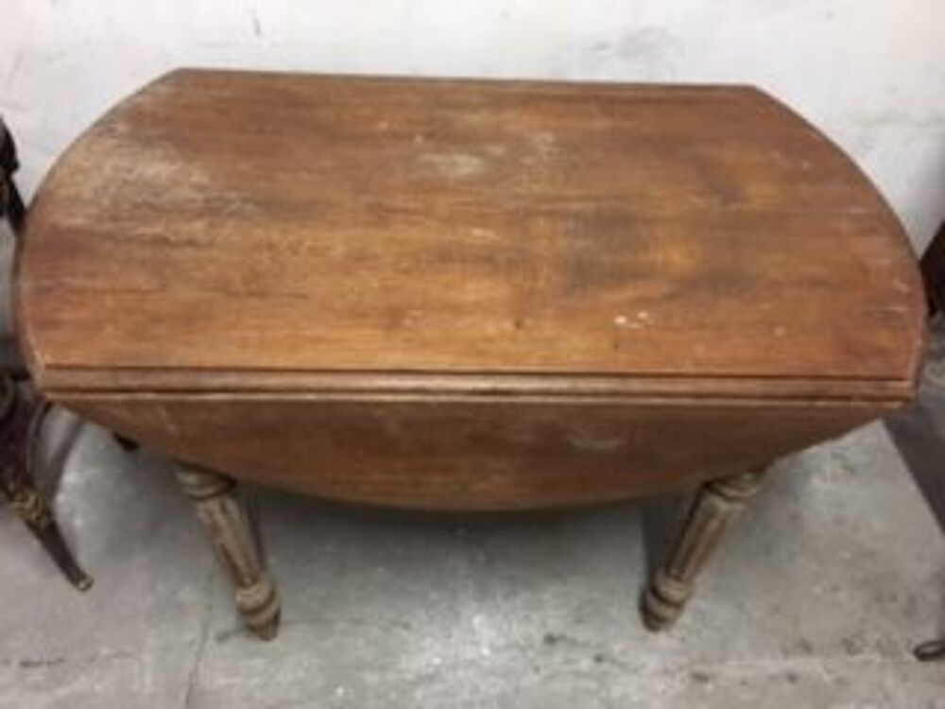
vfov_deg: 48.2
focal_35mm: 29
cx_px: 472
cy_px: 354
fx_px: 792
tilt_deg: -48.2
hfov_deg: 61.7
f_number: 2.2
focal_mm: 4.15
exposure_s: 1/17
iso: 250
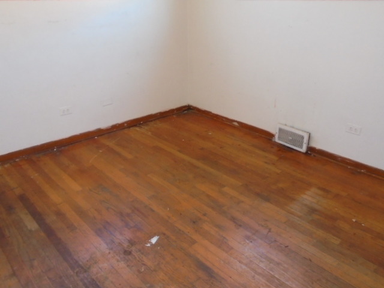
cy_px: 144
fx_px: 322
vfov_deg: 48.2
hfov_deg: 61.7
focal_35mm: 29
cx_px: 192
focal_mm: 5.3
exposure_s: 1/40
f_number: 3.7
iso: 400
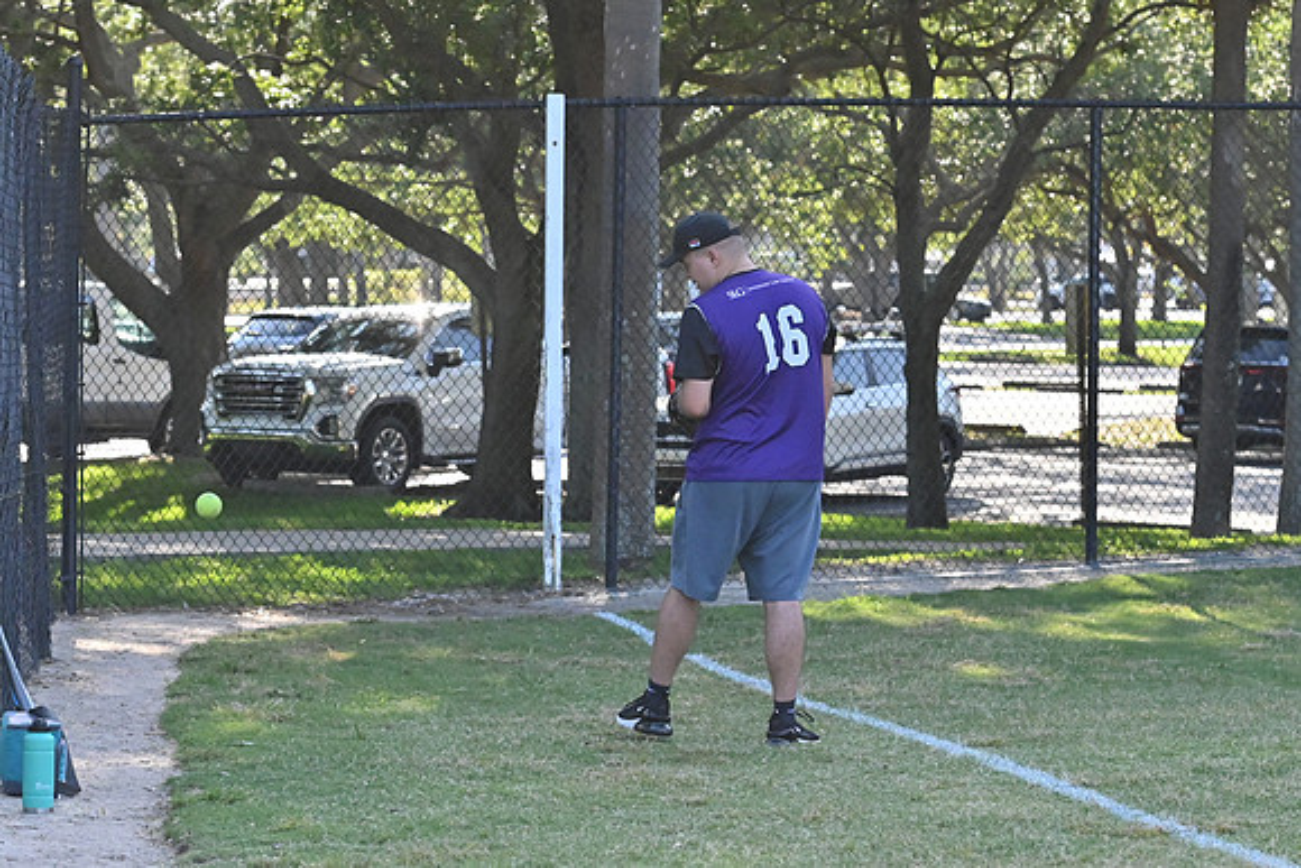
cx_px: 650
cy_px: 434
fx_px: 4880
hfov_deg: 15.2
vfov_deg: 10.2
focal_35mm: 135
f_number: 6.3
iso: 4500
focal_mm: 90
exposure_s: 1/8000
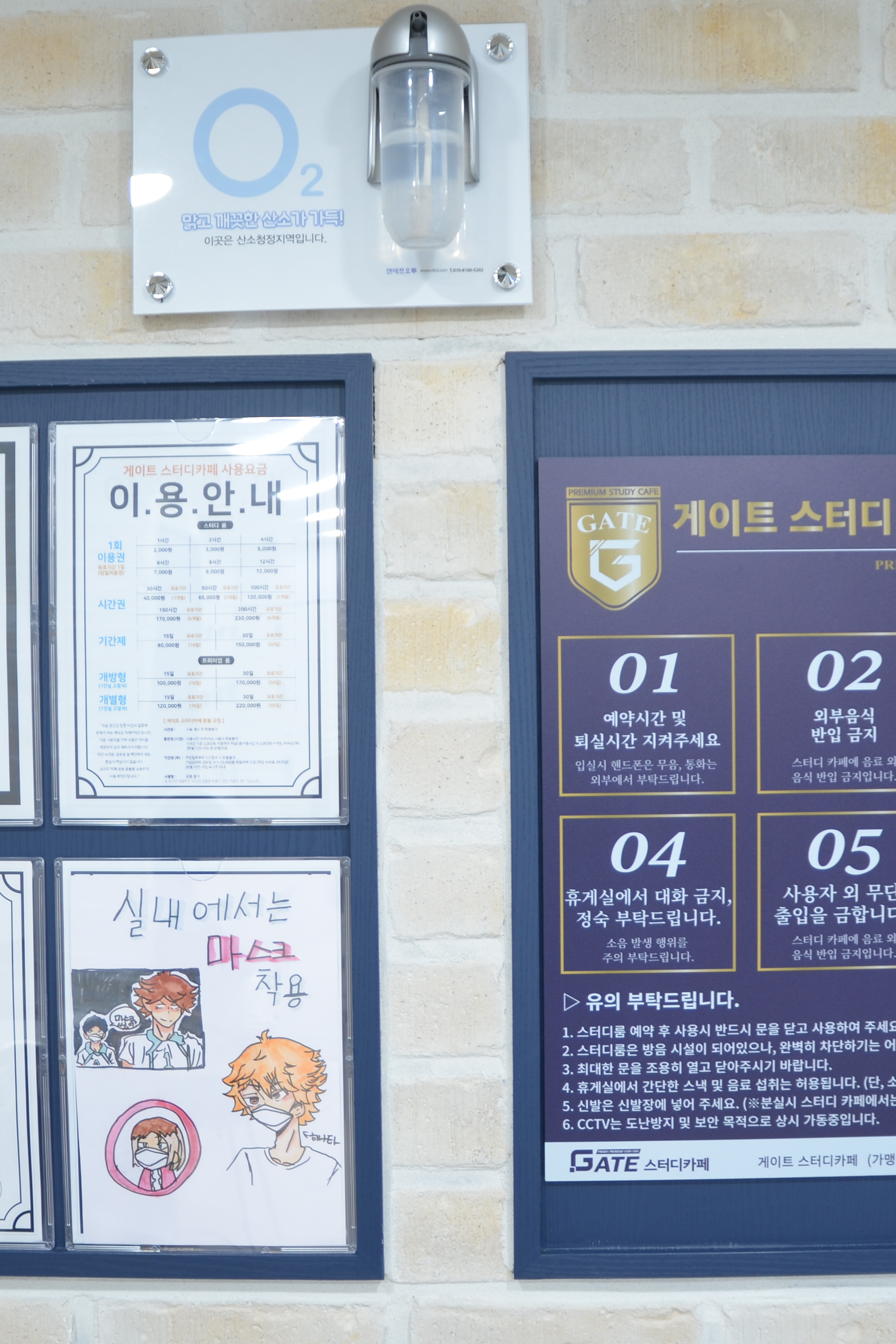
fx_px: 1447
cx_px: 456
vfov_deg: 49.8
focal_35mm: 39
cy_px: 674
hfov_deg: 34.4
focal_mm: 17
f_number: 3.2
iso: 200
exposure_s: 1/40
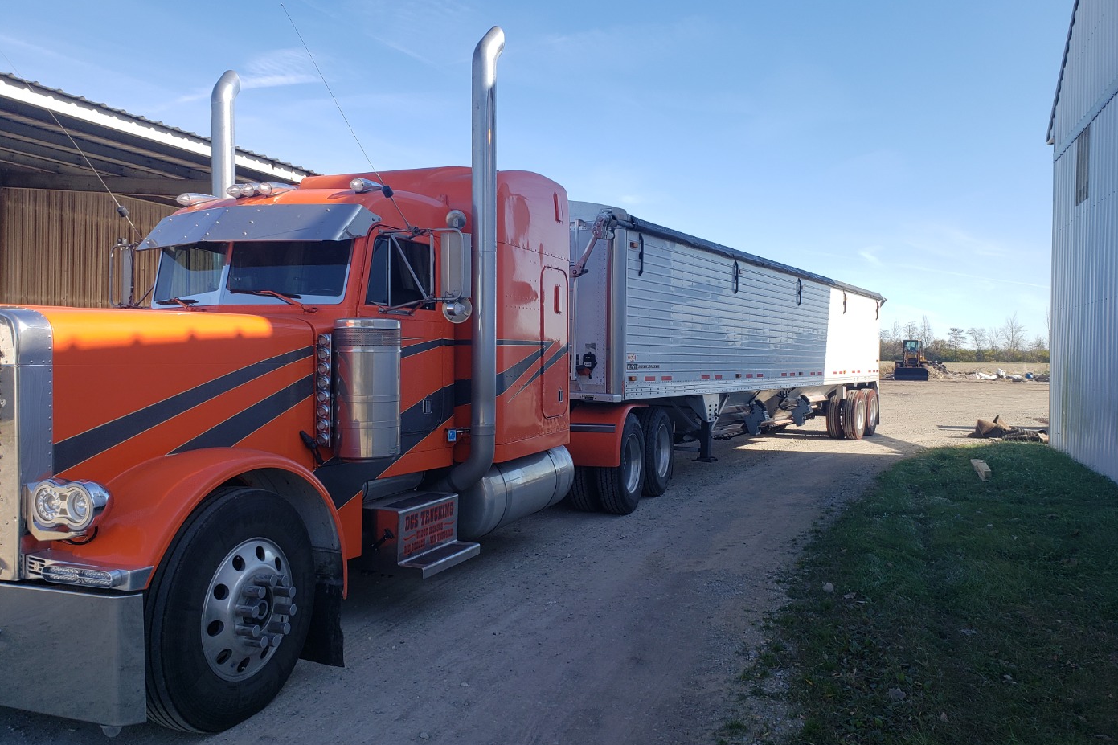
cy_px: 339
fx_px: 869
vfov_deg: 46.3
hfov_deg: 65.5
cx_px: 574
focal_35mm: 28
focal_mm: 4.3
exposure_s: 1/771
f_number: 2.4
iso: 50
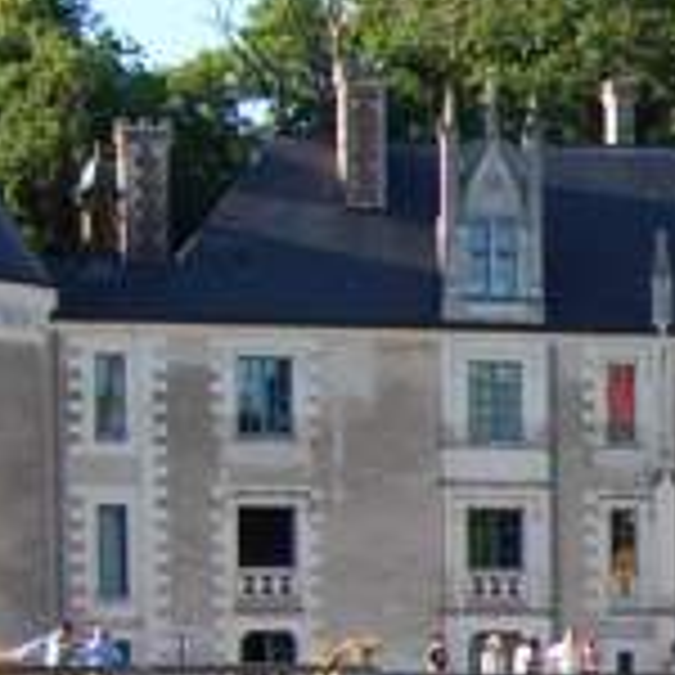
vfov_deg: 7.5
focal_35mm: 230
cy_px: 990
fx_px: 5074
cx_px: 2282
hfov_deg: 6.6
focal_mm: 18
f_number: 5.6
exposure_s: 1/125
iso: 100
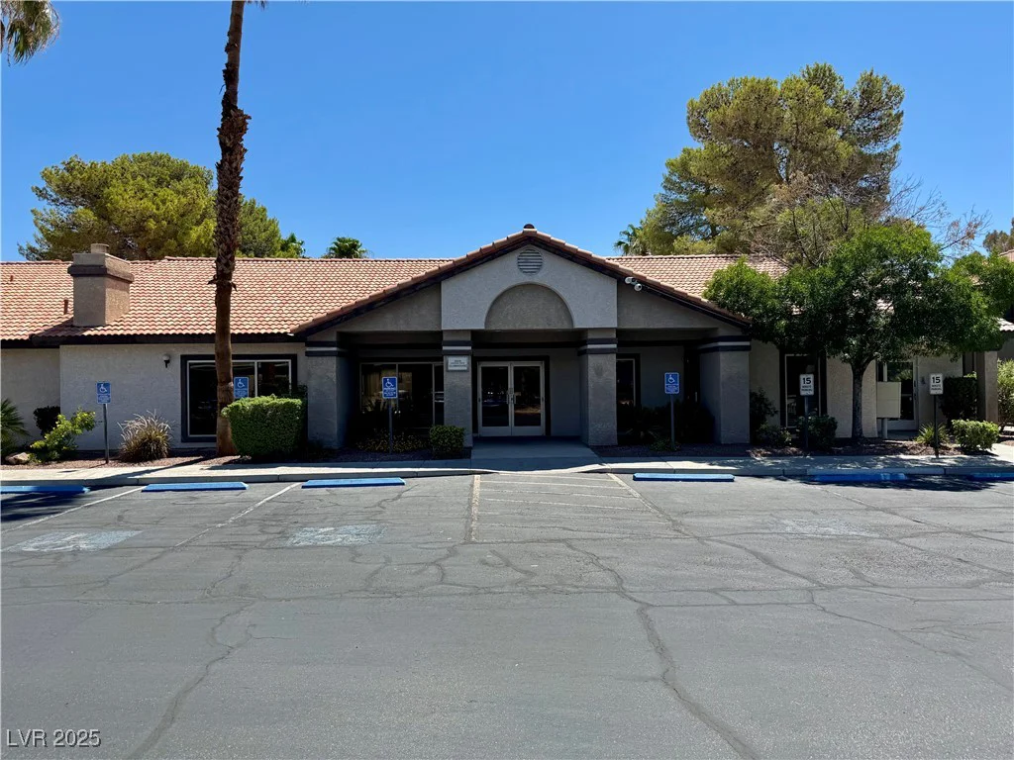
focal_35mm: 24
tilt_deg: -0.3
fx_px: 703
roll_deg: +1.7
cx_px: 507
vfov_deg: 56.8
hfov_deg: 71.6
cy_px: 380
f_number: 1.78
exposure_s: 1/4049
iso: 80
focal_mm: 6.76
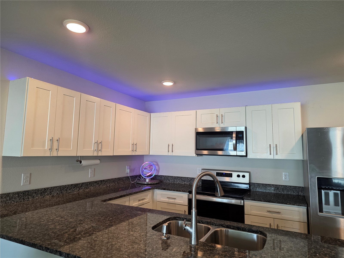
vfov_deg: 58.9
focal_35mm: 23
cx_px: 172
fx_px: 229
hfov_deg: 73.9
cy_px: 129
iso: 200
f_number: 1.7
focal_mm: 6.25
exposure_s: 1/120
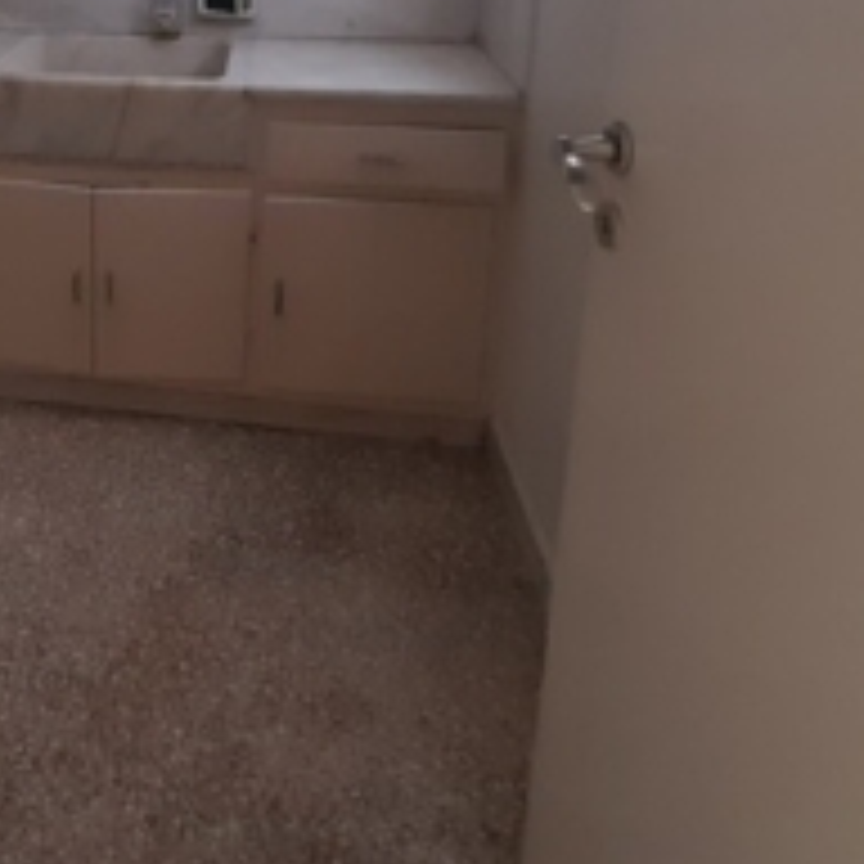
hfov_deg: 41.5
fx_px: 988
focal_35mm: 35
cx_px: 14
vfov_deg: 43.2
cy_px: 86
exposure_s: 1/25
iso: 320
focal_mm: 1.42
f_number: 2.2
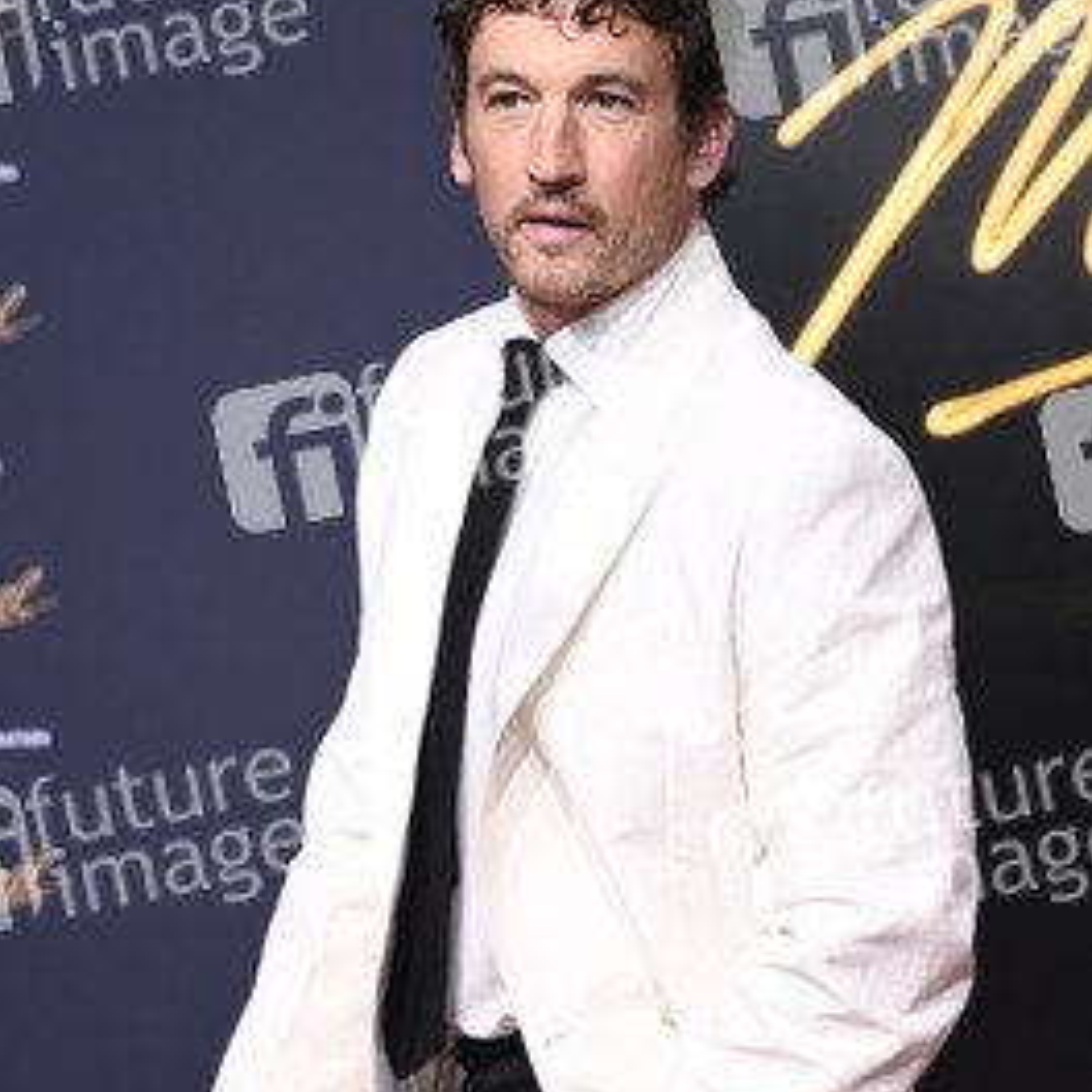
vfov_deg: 10.0
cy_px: 641
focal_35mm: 174
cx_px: 546
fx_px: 6210
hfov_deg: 10.0
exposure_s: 1/250
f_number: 5.6
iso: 500
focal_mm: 135
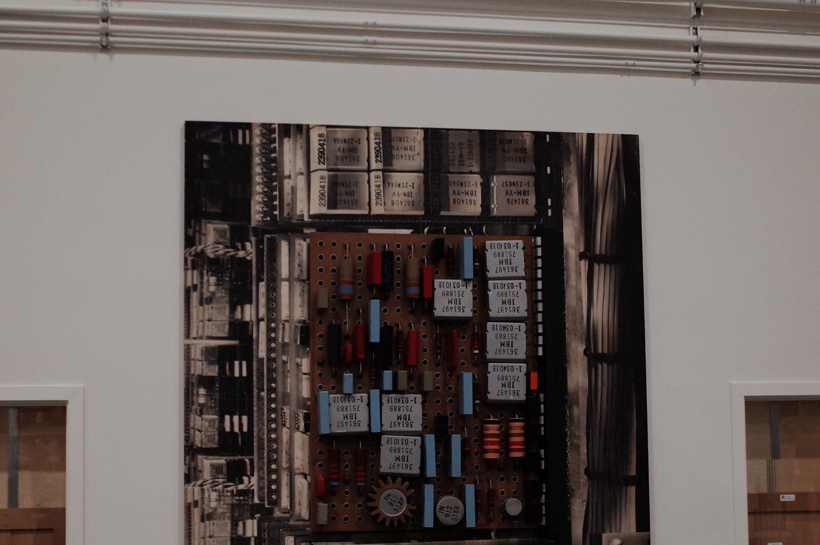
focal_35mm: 53
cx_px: 434
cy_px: 374
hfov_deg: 37.5
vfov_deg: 25.3
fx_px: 1206
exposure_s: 1/250
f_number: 2.8
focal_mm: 18.3
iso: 400
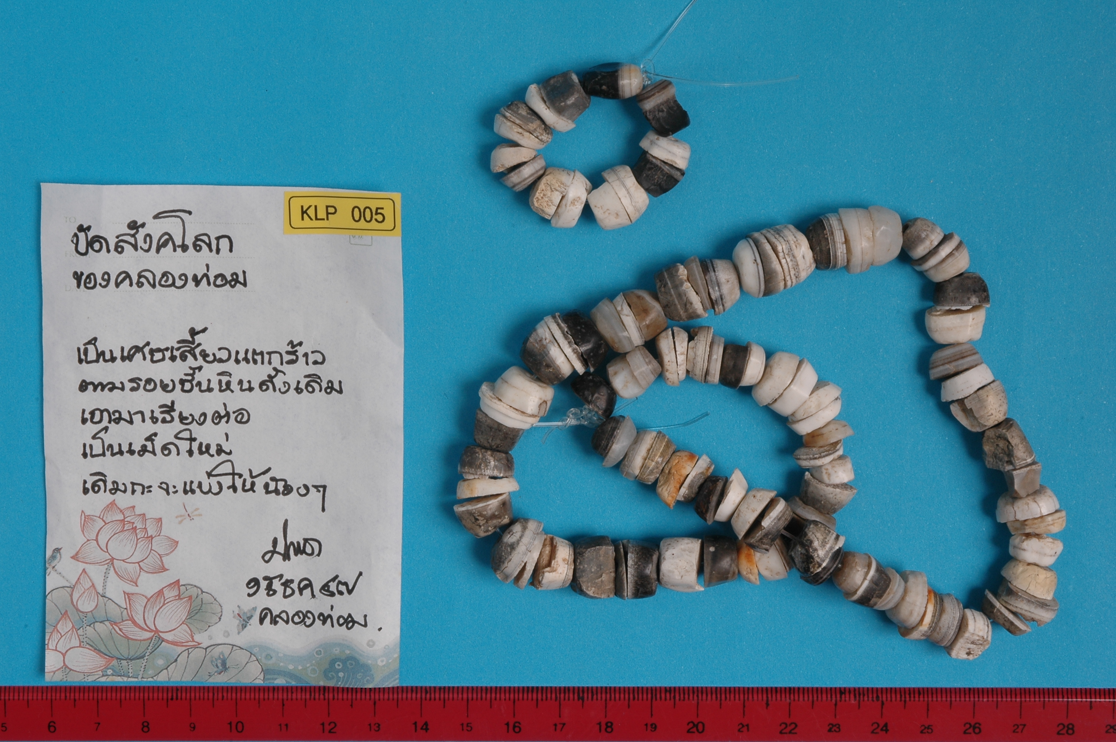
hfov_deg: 28.1
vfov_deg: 18.9
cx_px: 558
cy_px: 371
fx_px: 2230
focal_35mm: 72
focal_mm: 48
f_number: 29
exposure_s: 1/10
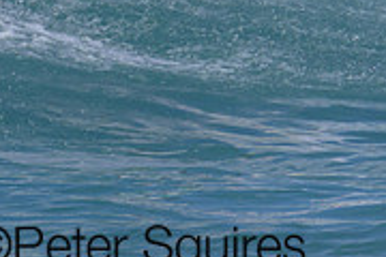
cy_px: -180
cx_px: 307
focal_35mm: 3481
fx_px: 37321
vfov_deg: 0.4
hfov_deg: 0.6
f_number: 11
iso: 560
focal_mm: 800
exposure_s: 1/2000
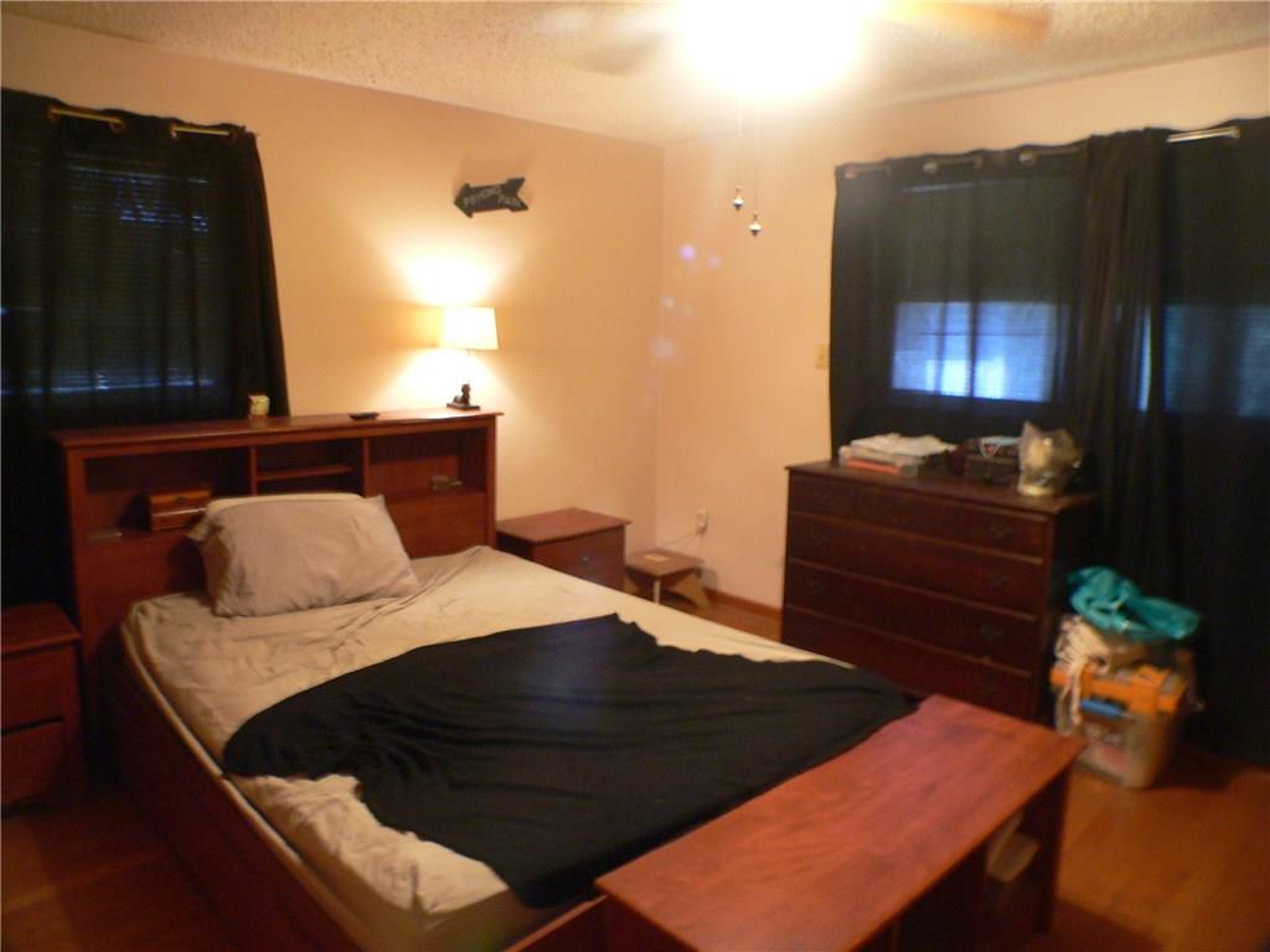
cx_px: 635
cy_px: 476
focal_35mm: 36
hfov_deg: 51.4
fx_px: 1321
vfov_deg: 39.7
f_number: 2.8
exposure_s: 1/4
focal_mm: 6
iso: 200
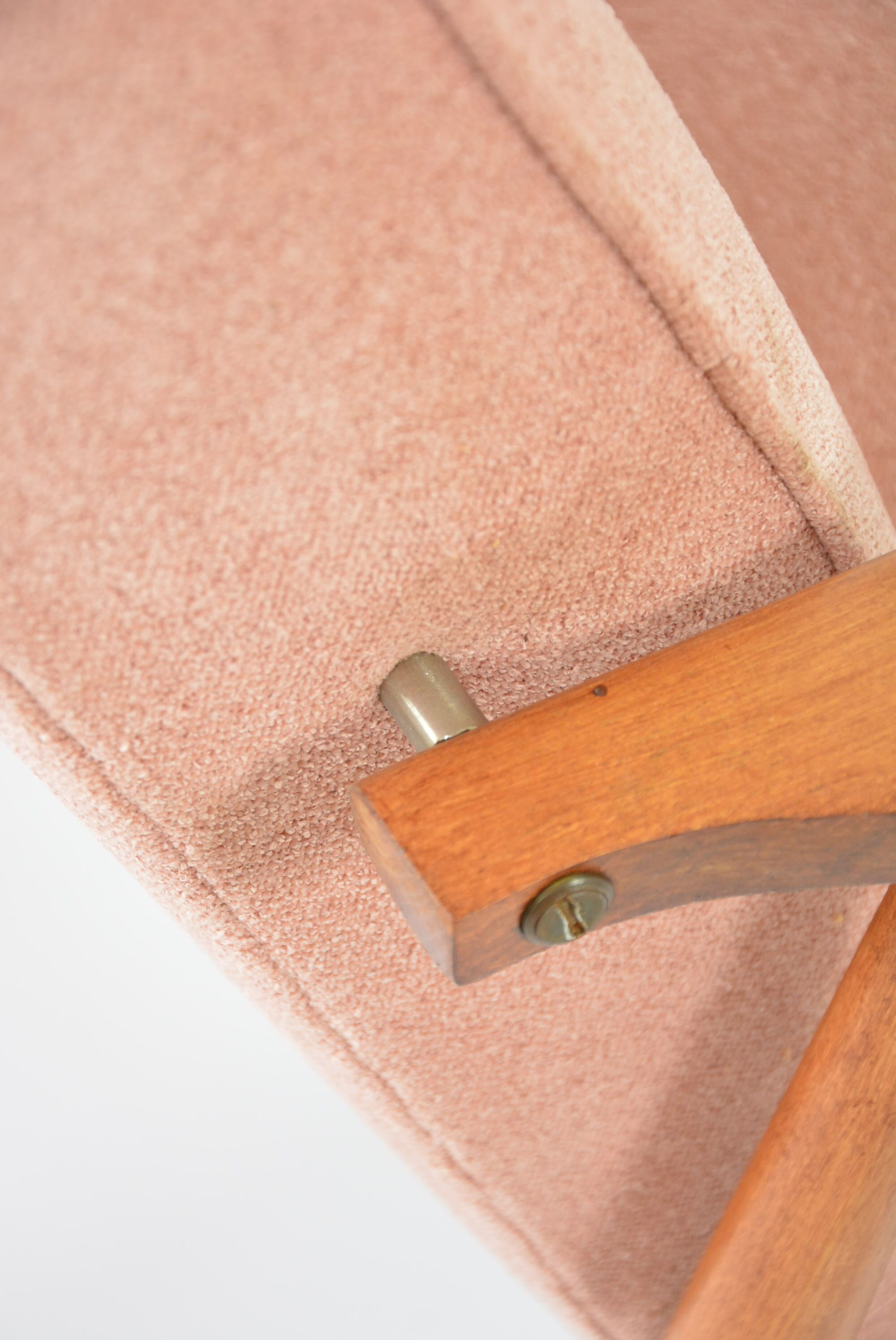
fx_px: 3689
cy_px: 670
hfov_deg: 13.8
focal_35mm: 99
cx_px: 448
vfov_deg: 20.6
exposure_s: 1/125
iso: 1100
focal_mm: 66
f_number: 5.3
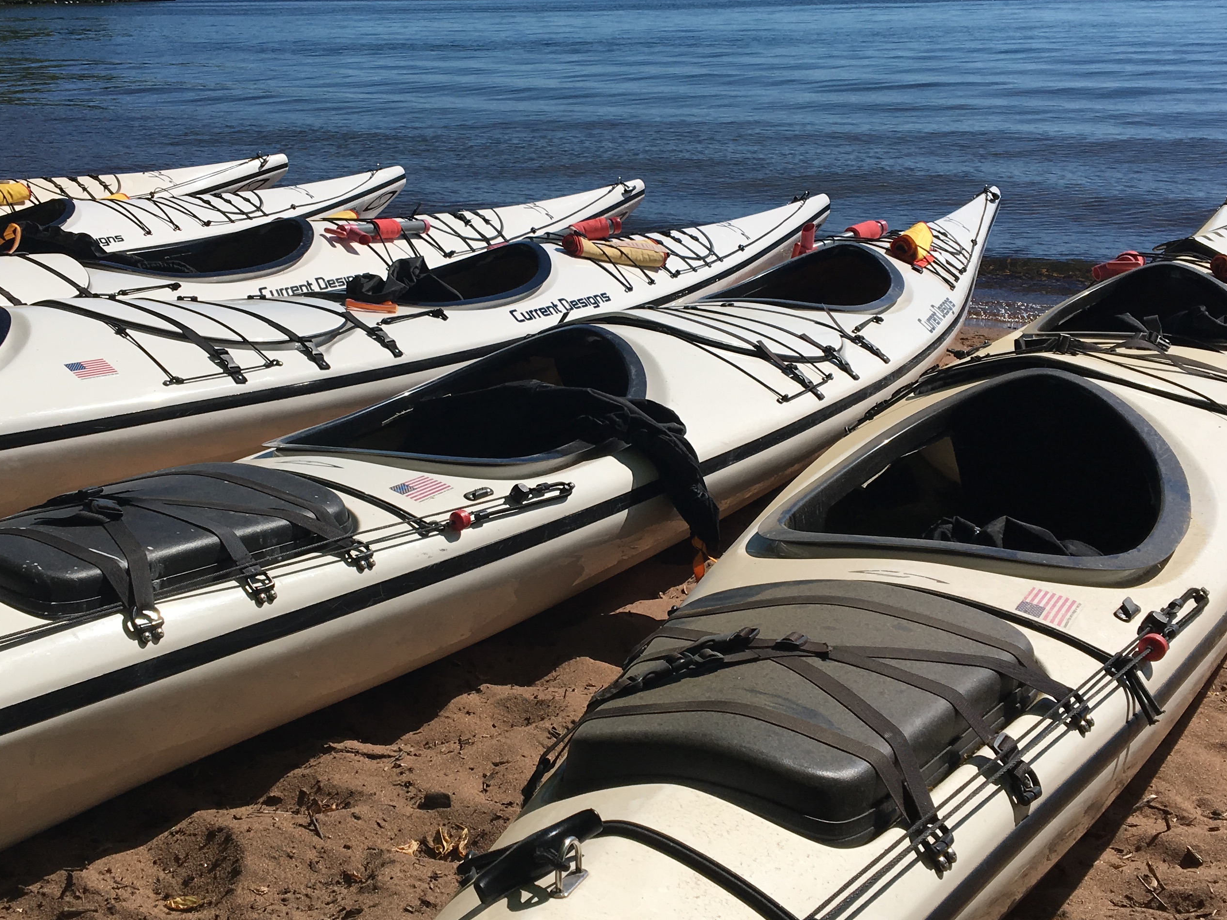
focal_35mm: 46
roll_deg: +0.5
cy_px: 430
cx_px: 584
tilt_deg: -14.1
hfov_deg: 41.2
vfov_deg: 31.5
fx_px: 1630
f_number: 2.2
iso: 25
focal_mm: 4.15
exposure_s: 1/4525
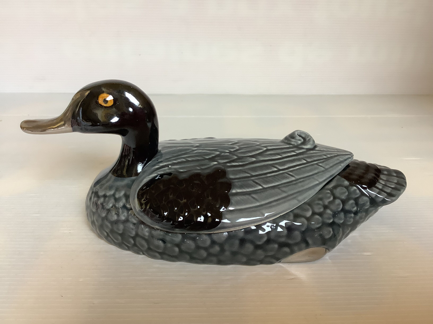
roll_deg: -0.2
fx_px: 388
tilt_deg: -22.8
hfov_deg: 58.4
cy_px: 162
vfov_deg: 45.4
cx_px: 216
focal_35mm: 31
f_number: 2.4
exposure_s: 1/50
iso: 125
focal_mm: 3.3
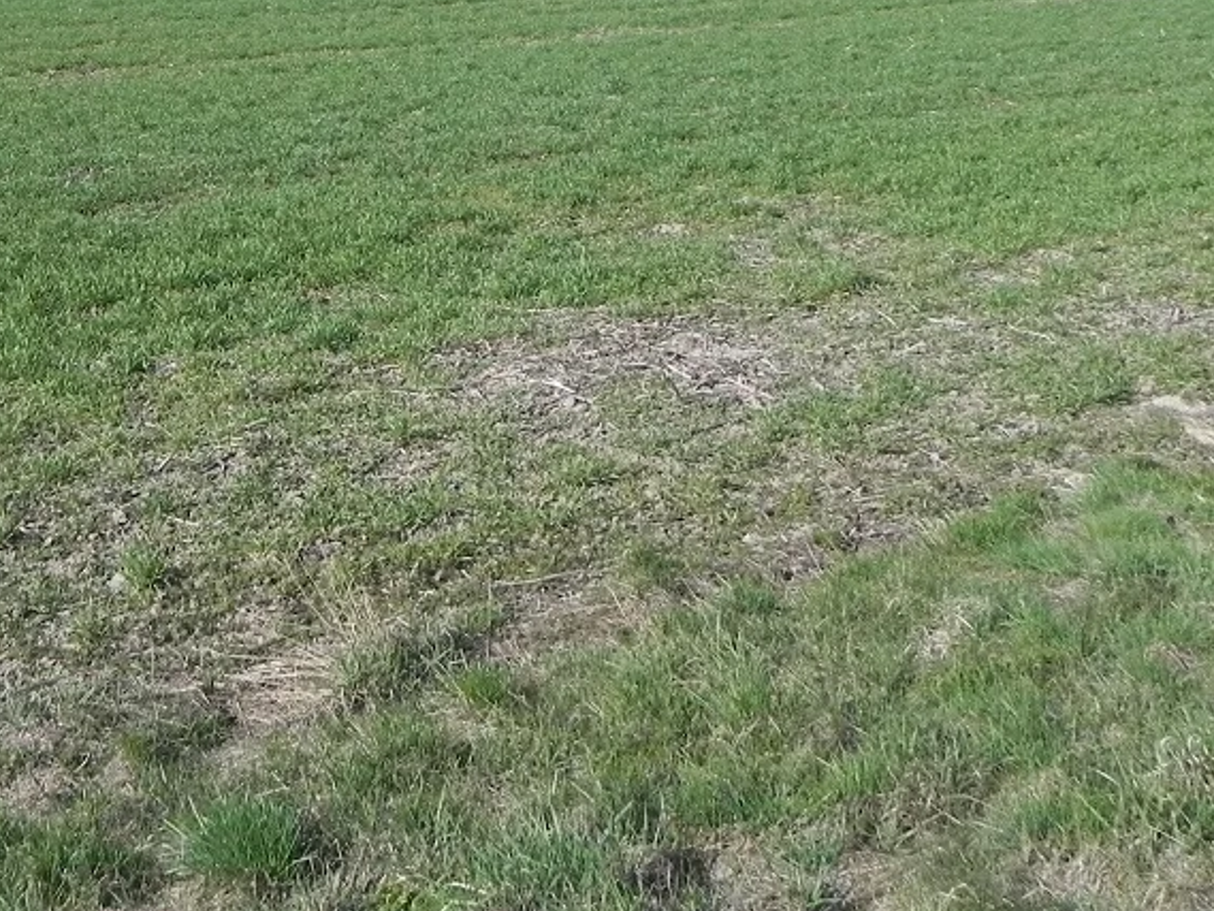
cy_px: 44
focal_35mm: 50
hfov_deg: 37.7
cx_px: 396
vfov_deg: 27.7
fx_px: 1754
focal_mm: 4.6
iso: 160
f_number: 7.1
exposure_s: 1/360
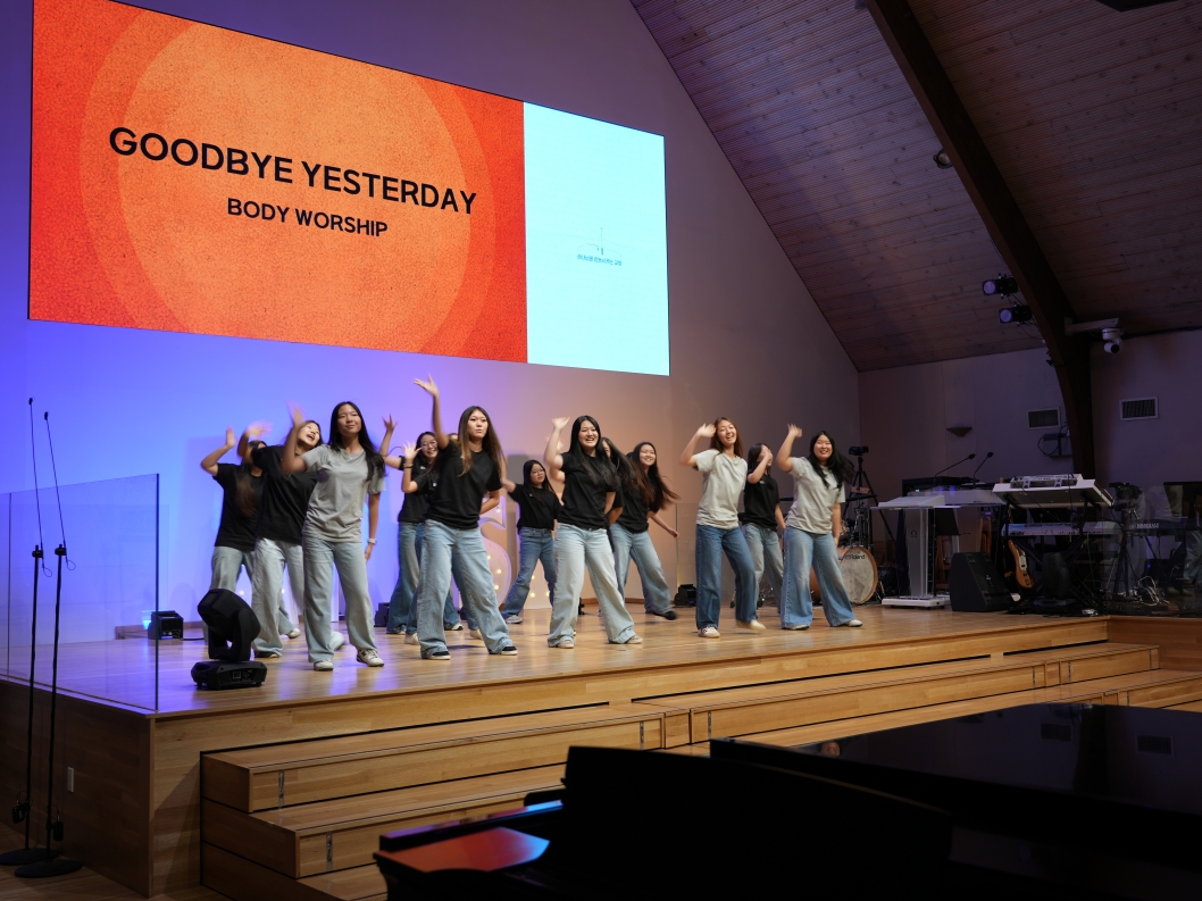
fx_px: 1250
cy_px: 452
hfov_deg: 51.4
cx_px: 581
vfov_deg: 39.6
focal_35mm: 36
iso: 160
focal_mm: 33
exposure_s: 1/40
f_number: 4
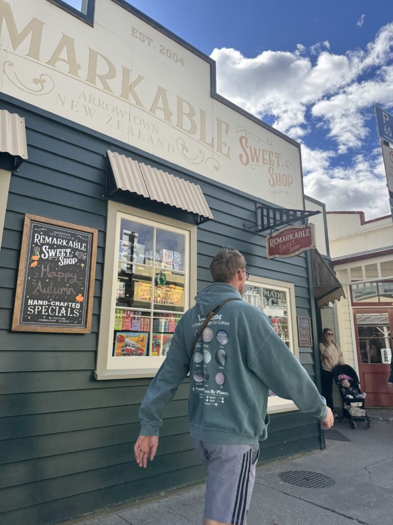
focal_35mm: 24
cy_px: 262
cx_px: 196
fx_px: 363
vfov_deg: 71.6
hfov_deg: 56.8
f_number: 1.78
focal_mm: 6.76
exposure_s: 1/2041
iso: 80
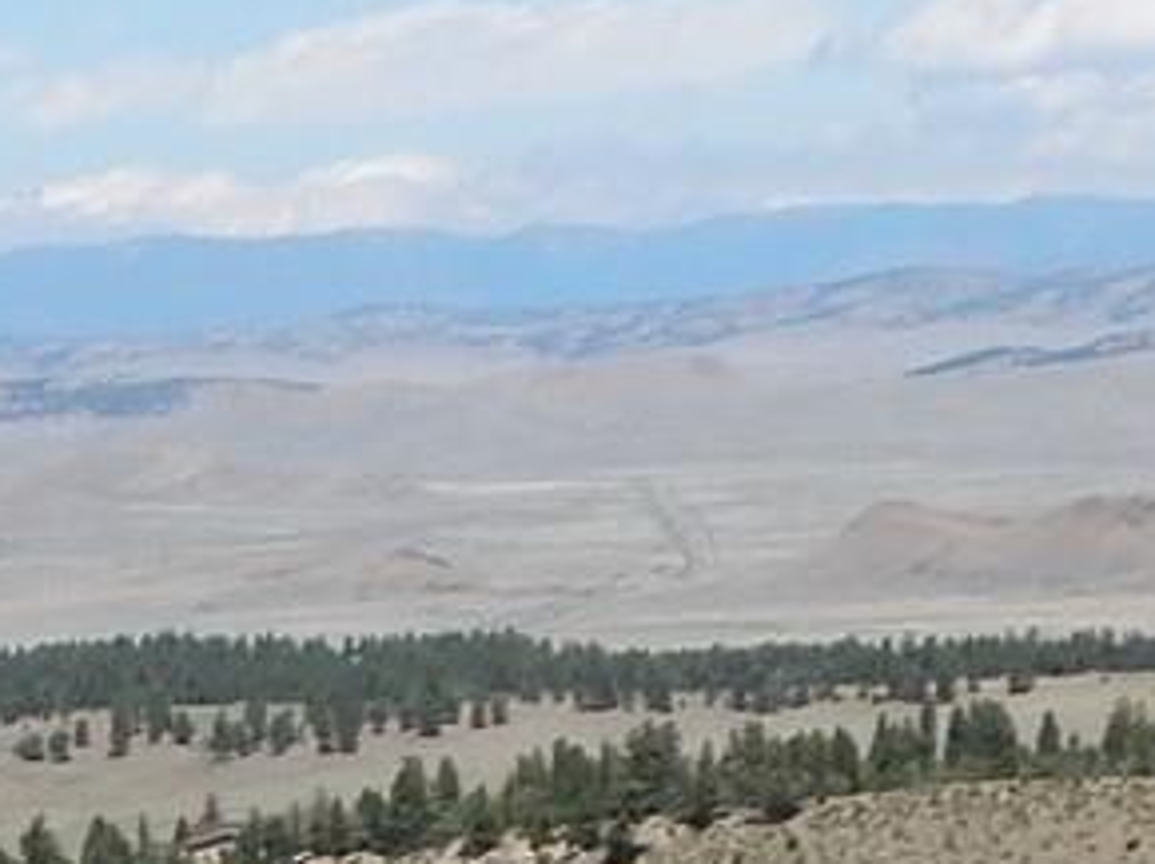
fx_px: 8835
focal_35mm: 265
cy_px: 1461
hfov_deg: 7.3
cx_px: -657
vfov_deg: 5.5
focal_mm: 8.6
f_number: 7.4
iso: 125
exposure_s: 1/400
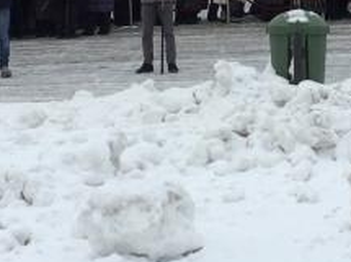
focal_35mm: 138
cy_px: -28
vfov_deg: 10.6
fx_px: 1399
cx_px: 310
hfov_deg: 14.2
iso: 32
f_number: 2.2
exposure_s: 1/273
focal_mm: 4.15
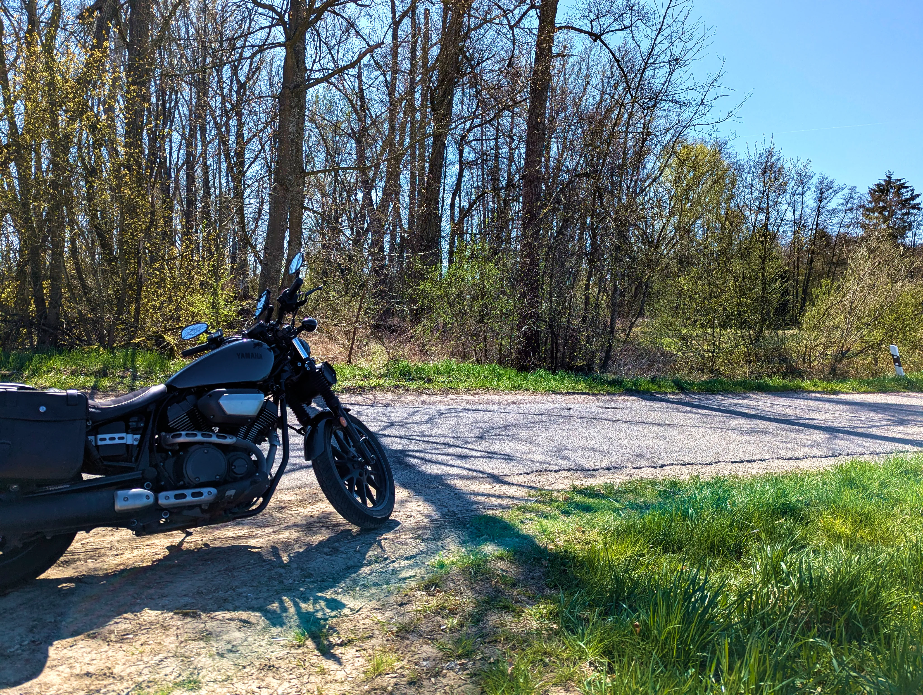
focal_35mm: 24
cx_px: 462
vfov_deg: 56.9
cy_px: 348
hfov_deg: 71.5
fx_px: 641
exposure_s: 1/1770
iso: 46
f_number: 1.85
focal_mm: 6.81
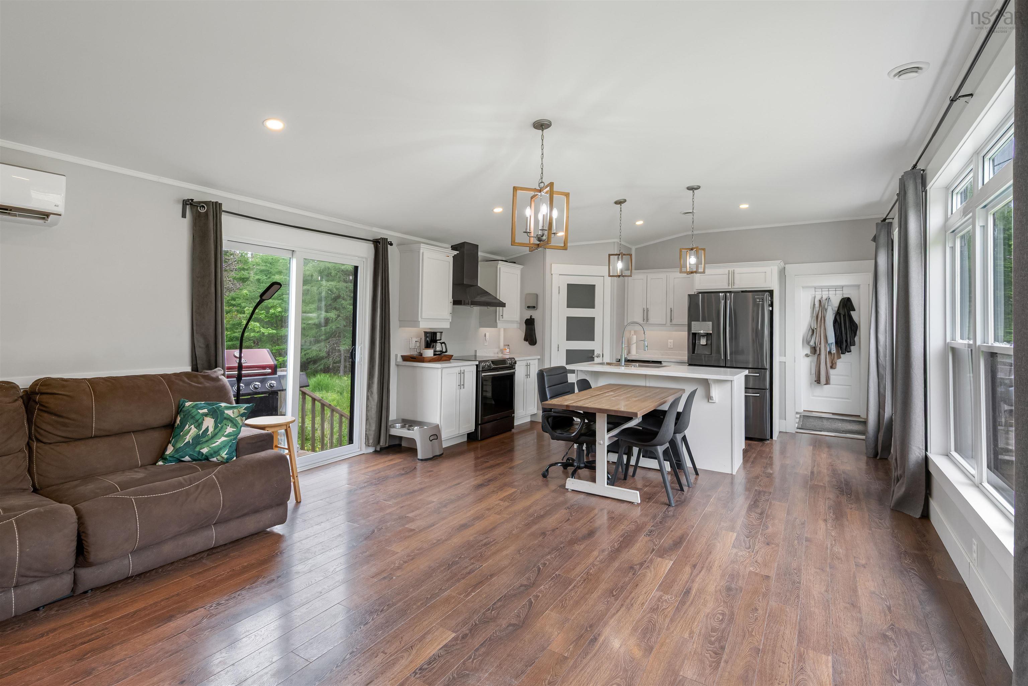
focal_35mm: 17
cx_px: 514
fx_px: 486
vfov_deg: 70.5
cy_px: 343
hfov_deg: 93.3
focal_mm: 17
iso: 320
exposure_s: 1/125
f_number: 5.6
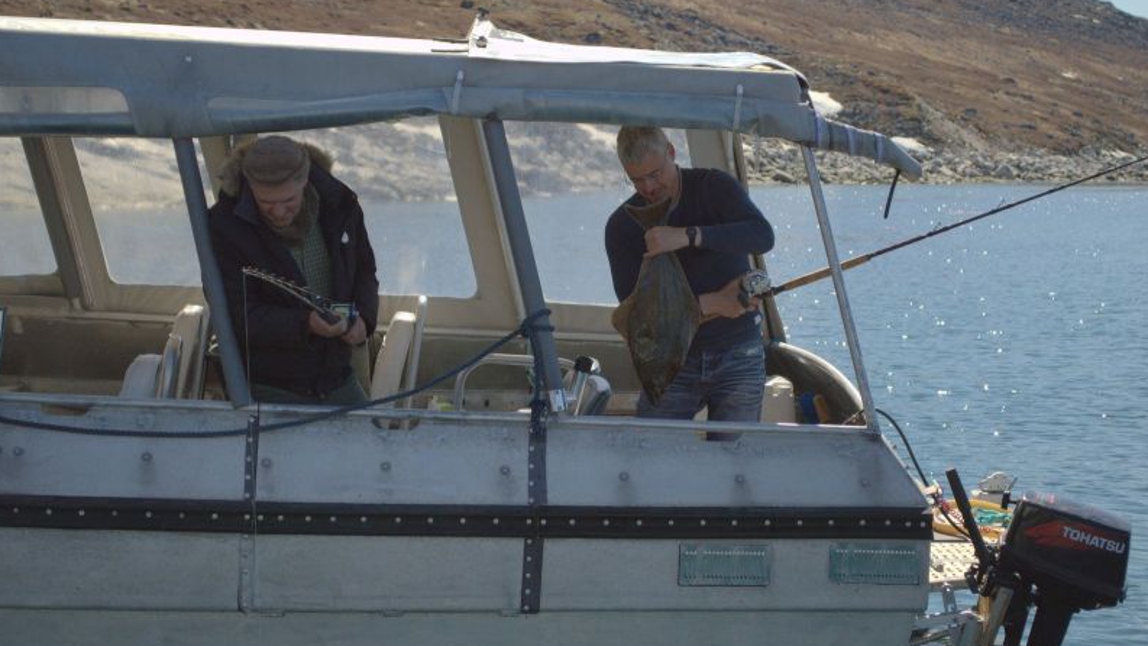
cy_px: 310
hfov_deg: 27.9
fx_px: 2313
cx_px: 572
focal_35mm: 76
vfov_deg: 15.9
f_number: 5.6
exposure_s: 1/1600
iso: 400
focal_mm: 48
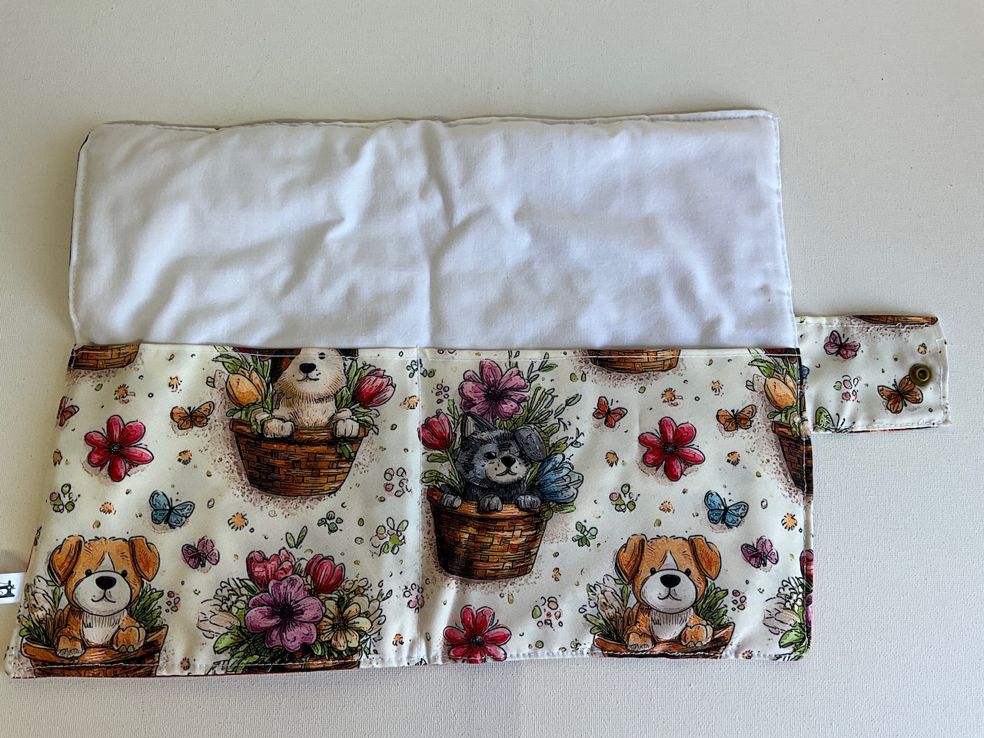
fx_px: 824
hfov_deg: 61.7
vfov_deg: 48.2
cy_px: 369
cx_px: 492
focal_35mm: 29
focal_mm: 3
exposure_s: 1/122
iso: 25
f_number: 1.8
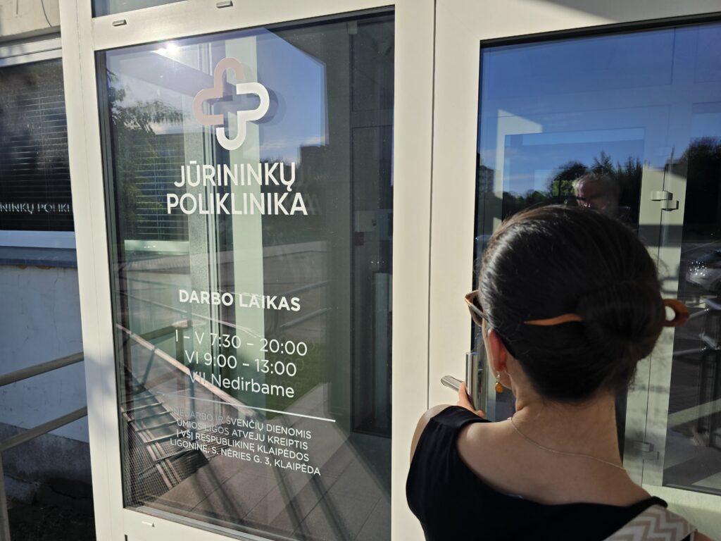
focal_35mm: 23
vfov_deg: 58.9
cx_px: 360
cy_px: 270
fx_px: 479
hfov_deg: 73.9
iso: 25
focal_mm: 6.3
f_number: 1.7
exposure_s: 1/2000
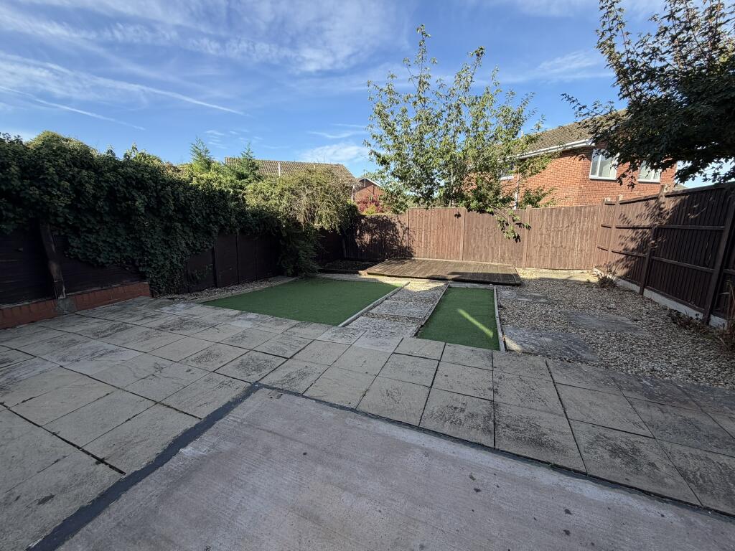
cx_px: 368
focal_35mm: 14
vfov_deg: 85.7
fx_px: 297
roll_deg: +0.8
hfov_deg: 102.1
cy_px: 276
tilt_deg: -11.6
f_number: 2.2
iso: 40
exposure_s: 1/506
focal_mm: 2.22
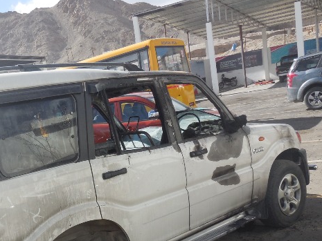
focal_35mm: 43
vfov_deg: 32.9
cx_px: 73
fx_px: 400
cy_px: 182
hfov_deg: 42.3
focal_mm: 4.5
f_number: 3.1
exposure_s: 1/1250
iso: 125
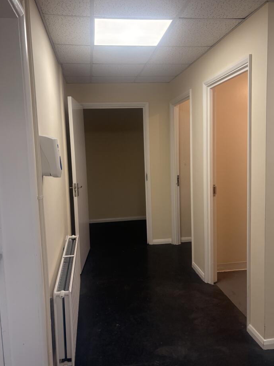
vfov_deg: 61.6
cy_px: 176
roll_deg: +1.2
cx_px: 137
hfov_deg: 48.2
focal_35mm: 29
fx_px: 306
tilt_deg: -5.7
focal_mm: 5.96
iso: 125
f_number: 1.6
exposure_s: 1/170
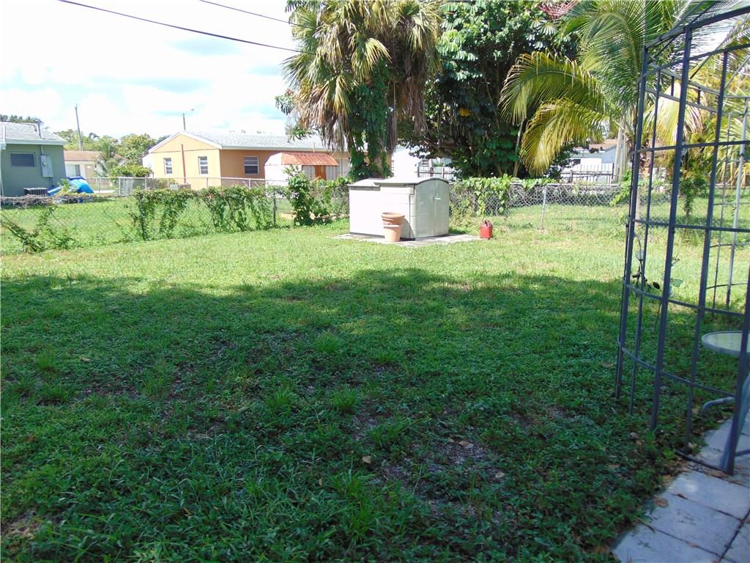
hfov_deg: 69.4
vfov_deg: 54.9
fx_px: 542
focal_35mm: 25
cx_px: 375
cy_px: 282
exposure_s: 1/500
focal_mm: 4.5
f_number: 3
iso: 80
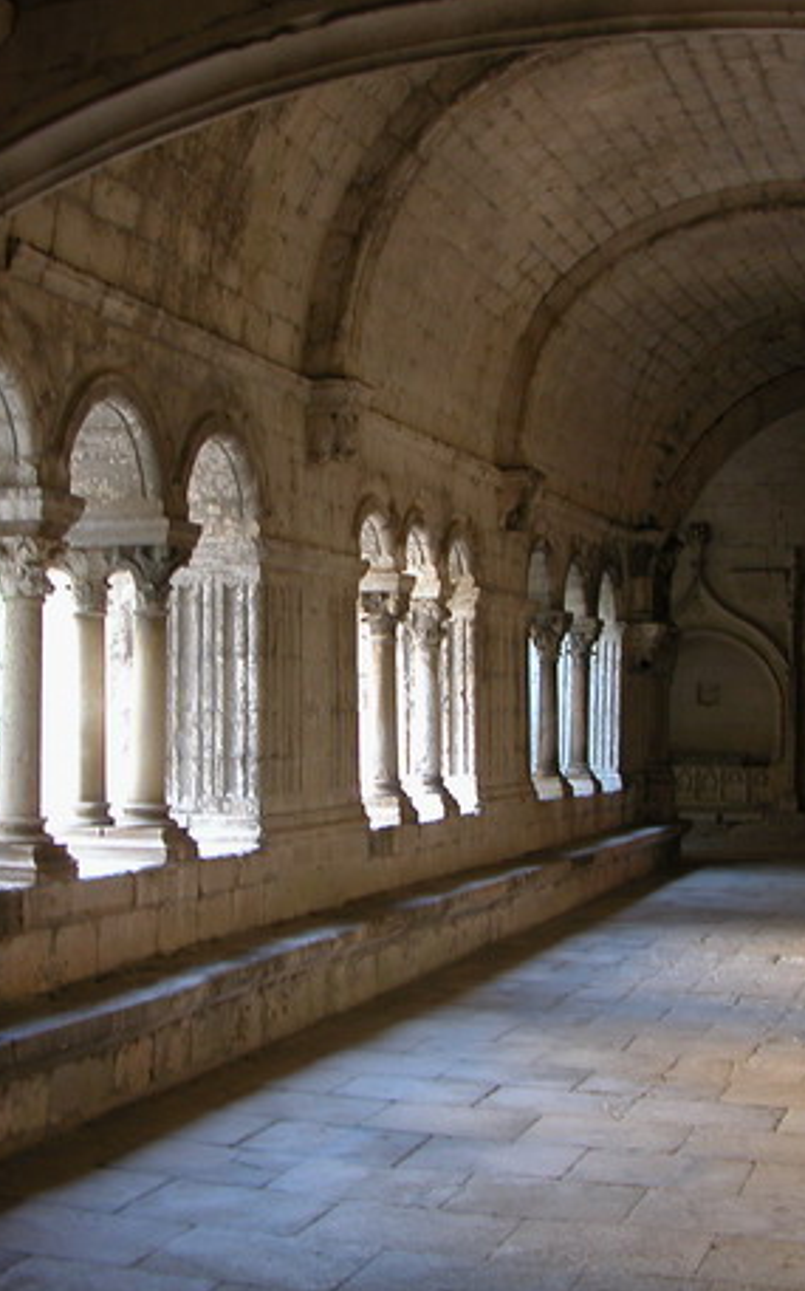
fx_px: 1828
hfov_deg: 24.8
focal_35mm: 52
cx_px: 362
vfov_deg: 38.9
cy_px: 644
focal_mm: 8.9
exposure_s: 1/12.8
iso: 100
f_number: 2.8
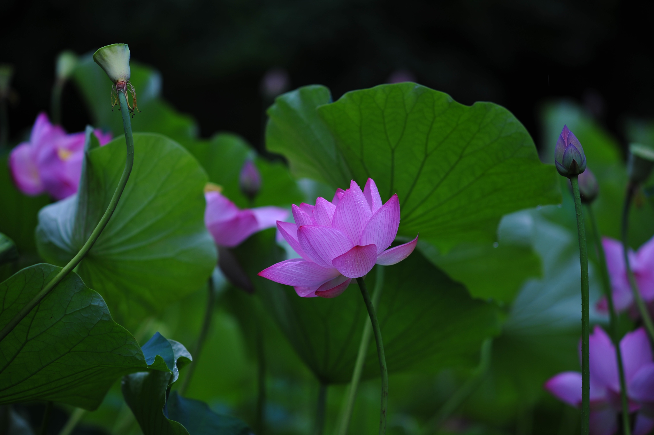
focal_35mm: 105
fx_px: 1907
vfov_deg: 13.0
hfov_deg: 19.5
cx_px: 327
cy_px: 218
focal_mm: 105
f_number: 2.5
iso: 200
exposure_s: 1/320
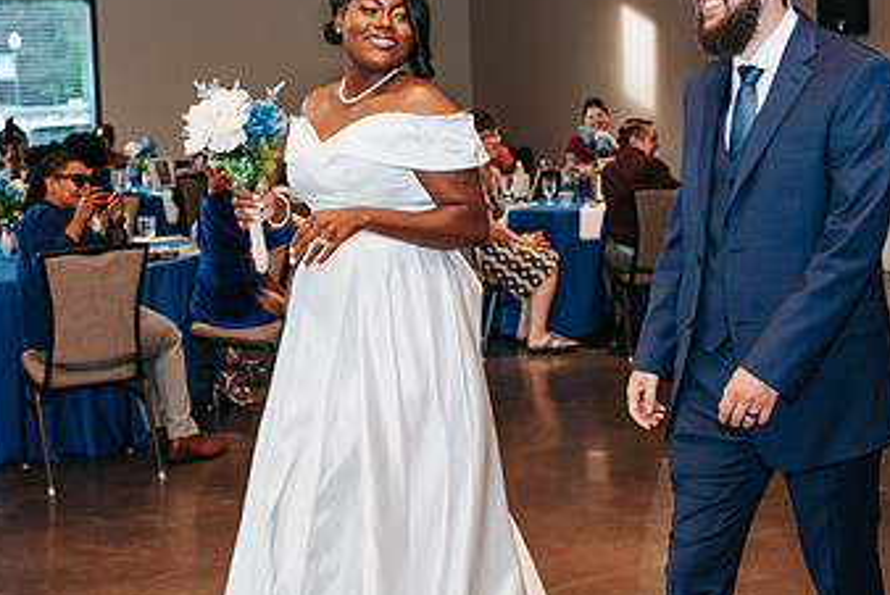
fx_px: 1485
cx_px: 408
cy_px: 215
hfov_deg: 33.4
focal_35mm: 60
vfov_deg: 22.6
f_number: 2.8
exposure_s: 1/160
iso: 400
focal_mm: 35
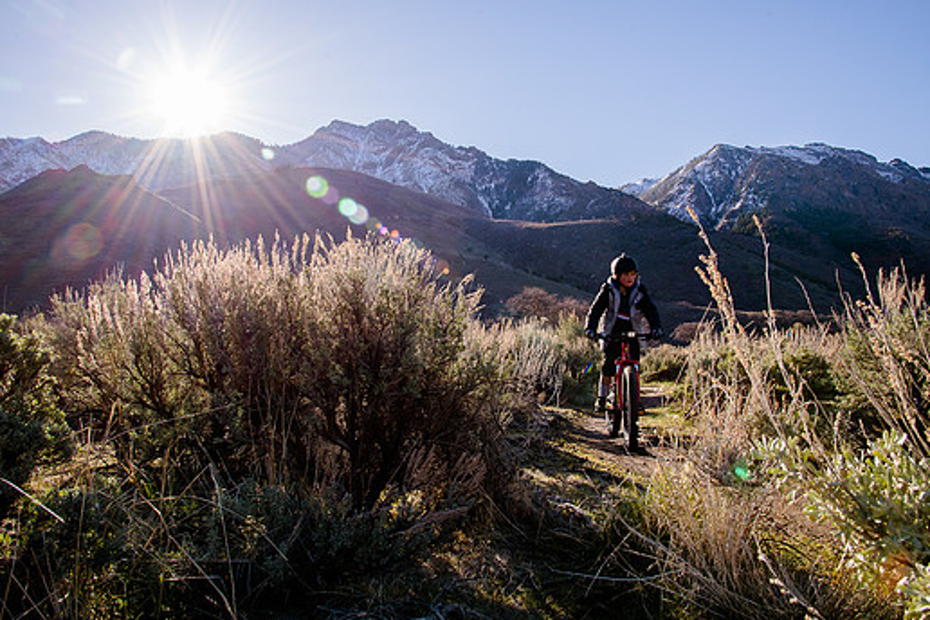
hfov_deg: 67.4
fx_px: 697
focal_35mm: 27
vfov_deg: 47.9
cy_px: 291
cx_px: 458
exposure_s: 1/160
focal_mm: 24
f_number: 14
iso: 250
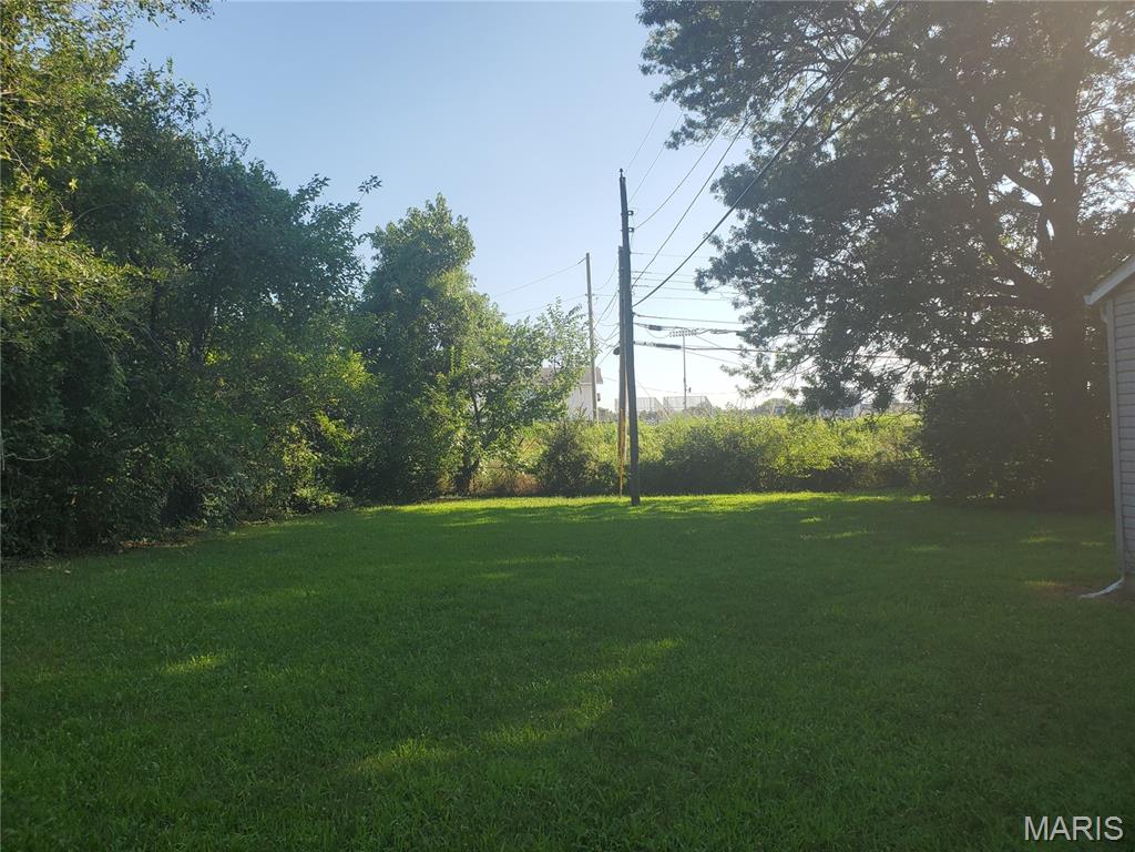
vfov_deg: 53.1
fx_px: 852
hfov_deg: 67.3
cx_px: 568
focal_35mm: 26
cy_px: 426
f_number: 2.4
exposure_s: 1/868
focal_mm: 4.3
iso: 50
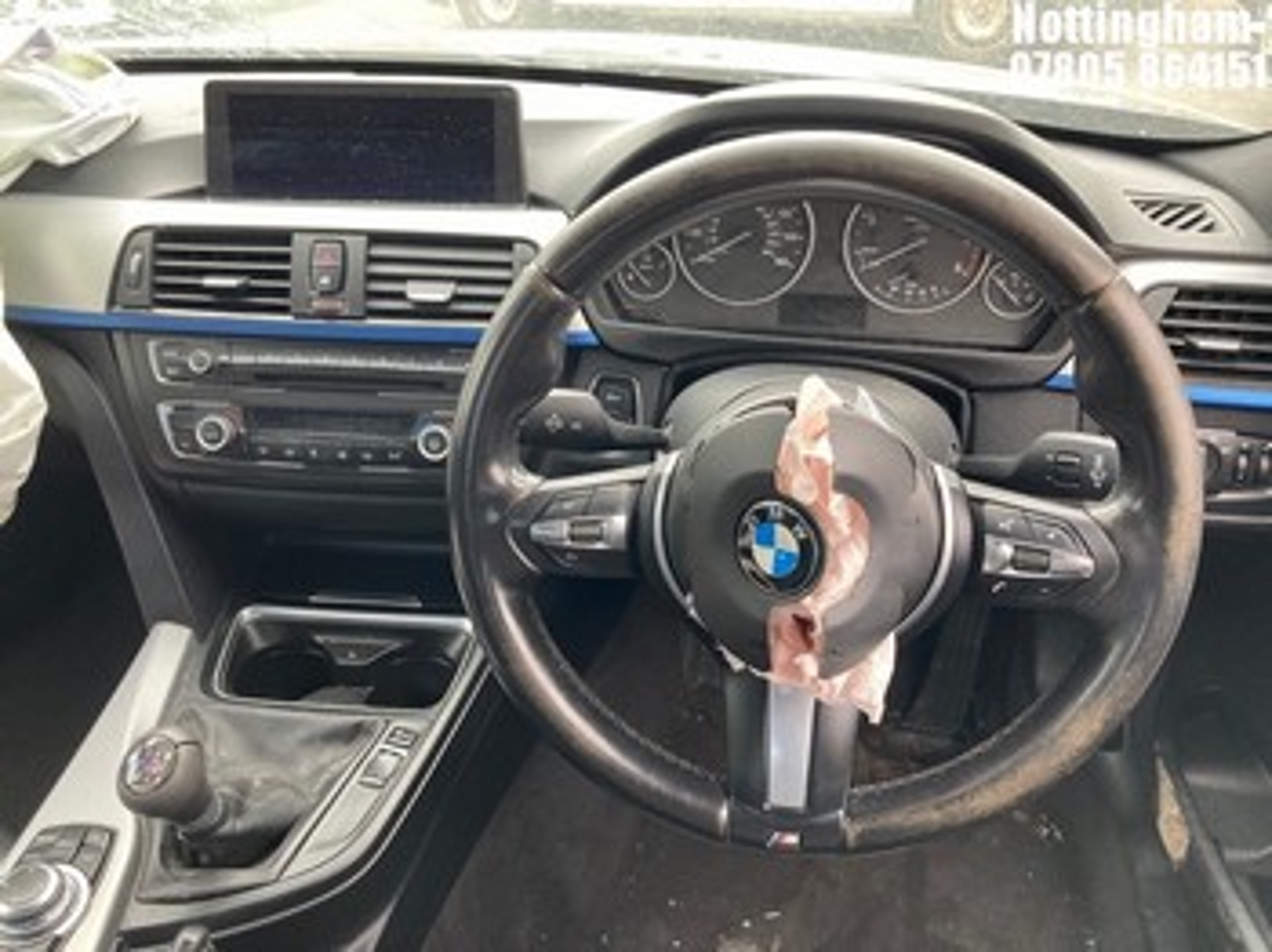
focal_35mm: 28
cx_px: 636
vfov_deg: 49.7
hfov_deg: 63.5
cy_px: 476
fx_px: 1028
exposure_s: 1/116
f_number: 1.8
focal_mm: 3.99
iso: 80
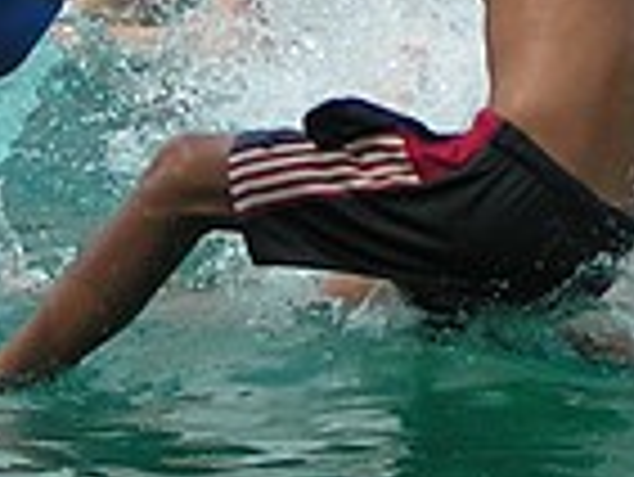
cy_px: -396
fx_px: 6837
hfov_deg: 5.3
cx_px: 468
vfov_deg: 4.0
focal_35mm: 373
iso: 50
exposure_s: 1/800
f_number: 3.2
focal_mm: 12.6
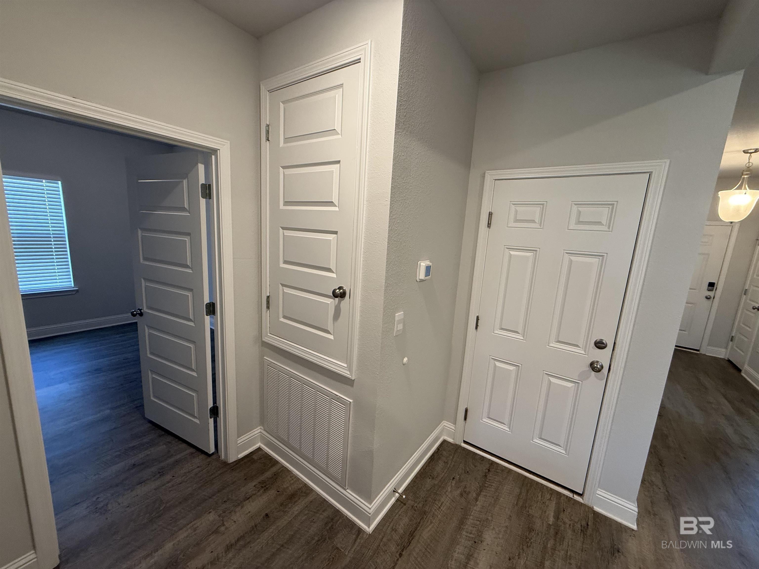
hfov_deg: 102.1
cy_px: 284
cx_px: 380
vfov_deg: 85.7
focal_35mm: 14
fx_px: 307
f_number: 2.2
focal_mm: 2.22
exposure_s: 1/60
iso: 200
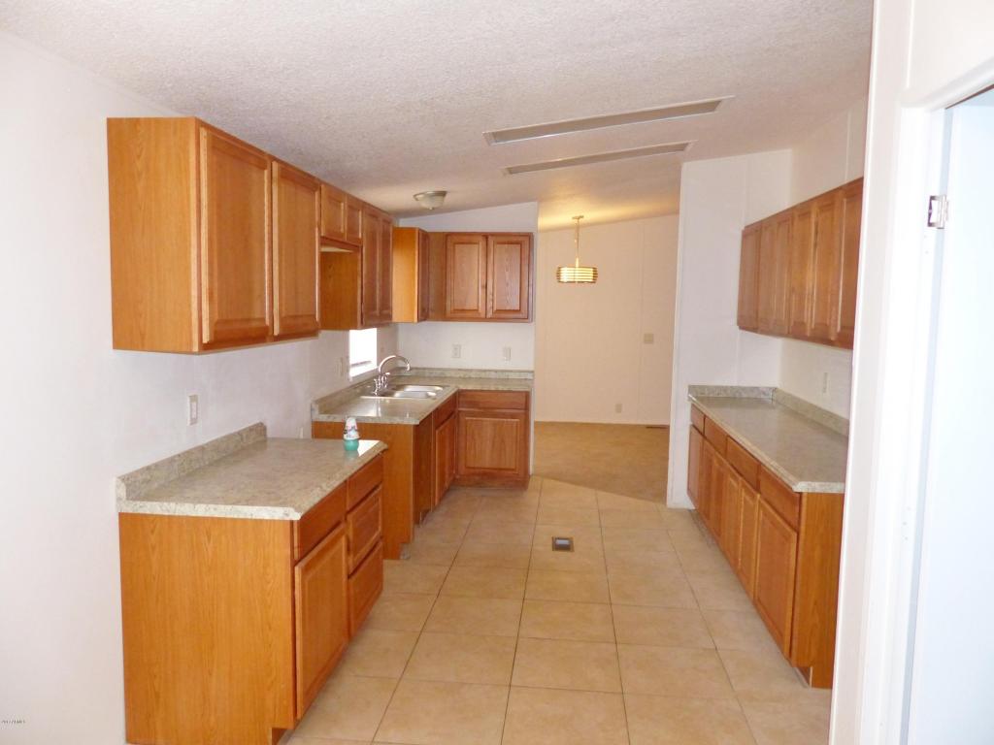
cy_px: 372
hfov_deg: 67.3
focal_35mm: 26
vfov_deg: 53.1
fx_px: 747
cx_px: 497
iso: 400
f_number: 2.8
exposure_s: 1/60
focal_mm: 4.5
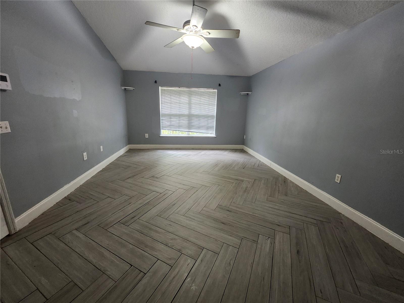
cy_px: 152
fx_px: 152
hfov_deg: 106.2
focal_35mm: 13
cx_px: 202
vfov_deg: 89.9
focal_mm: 1.74
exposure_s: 1/40
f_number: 2.2
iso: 400
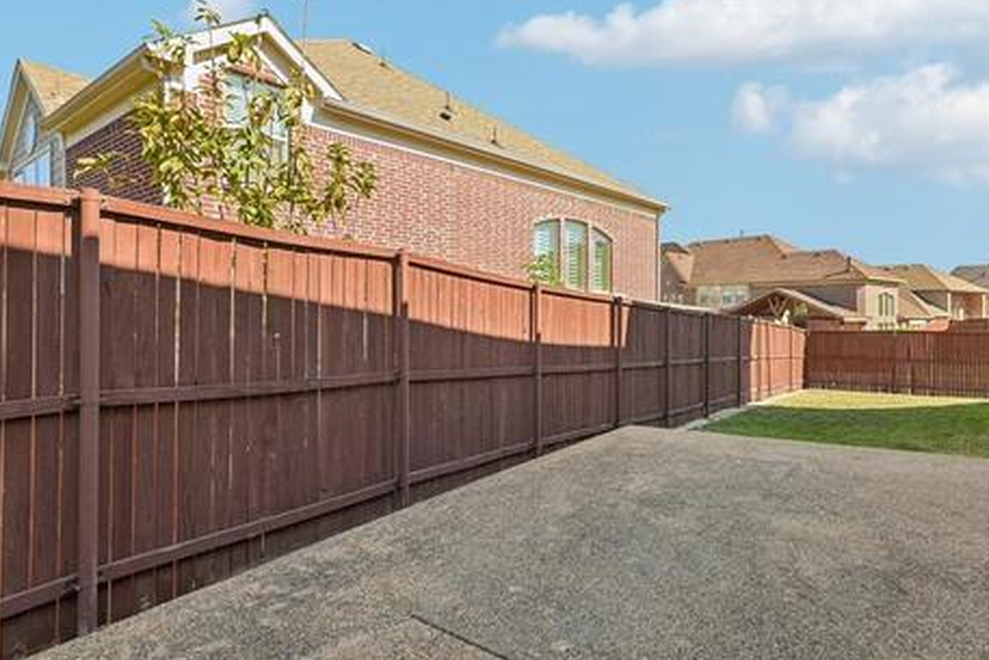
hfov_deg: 80.9
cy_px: 344
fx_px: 577
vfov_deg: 59.5
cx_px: 550
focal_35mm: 21
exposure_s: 1/250
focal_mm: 15
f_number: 8
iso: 400
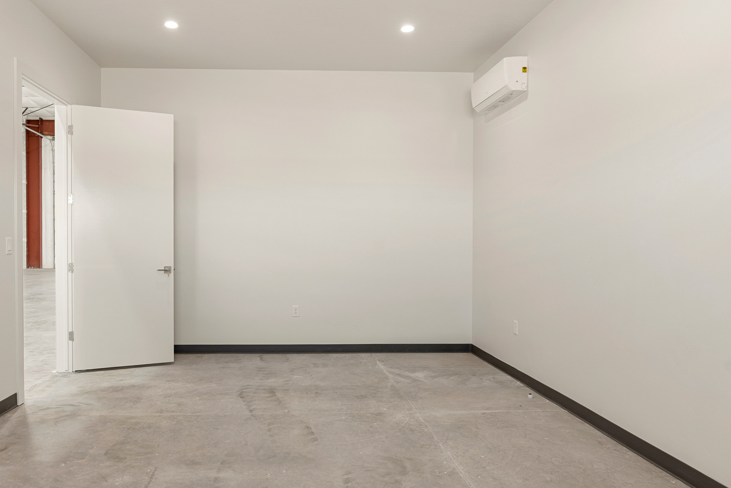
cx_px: 301
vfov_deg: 51.3
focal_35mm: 25
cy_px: 255
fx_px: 508
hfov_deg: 70.9
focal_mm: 16
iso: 200
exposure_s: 1/5
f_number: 8
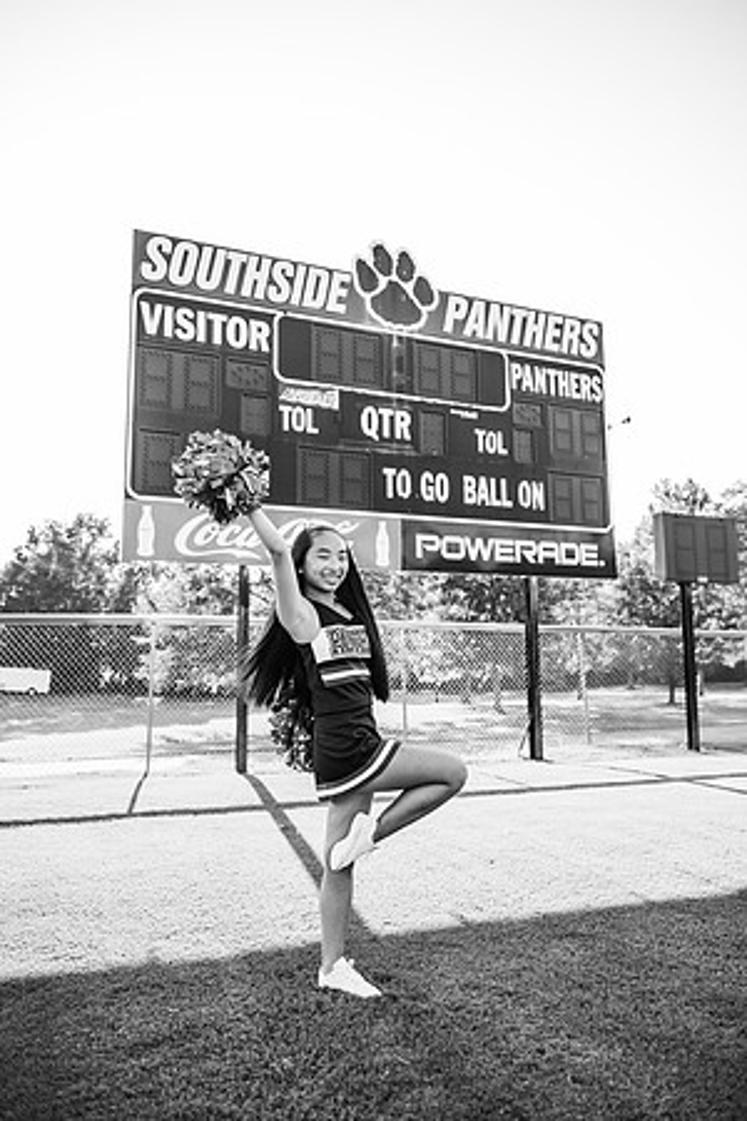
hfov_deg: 53.1
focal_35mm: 24
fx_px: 747
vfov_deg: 73.7
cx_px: 374
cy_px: 560
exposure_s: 1/800
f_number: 2.8
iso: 200
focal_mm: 24
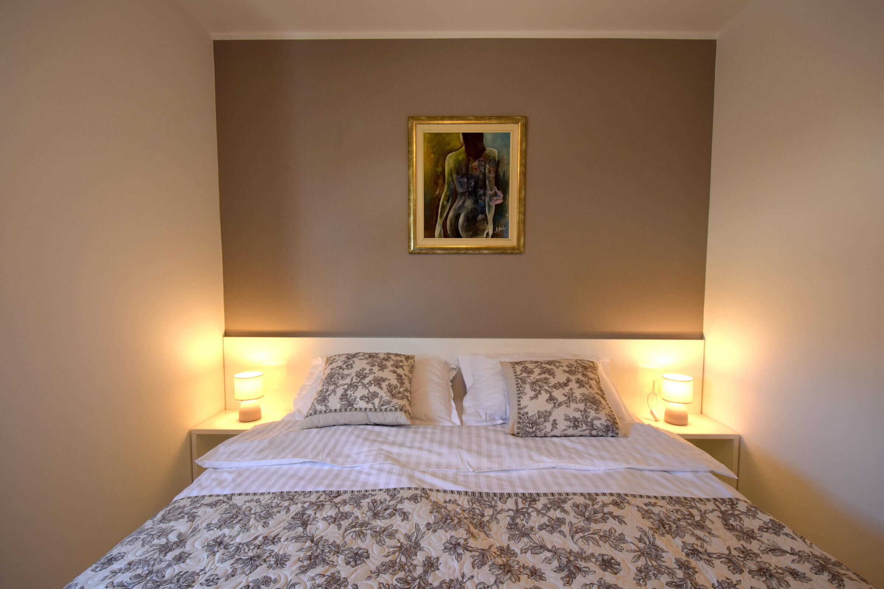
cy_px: 294
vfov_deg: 77.3
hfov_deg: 100.4
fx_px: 368
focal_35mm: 15
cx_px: 442
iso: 400
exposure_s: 1/100
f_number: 5
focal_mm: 10
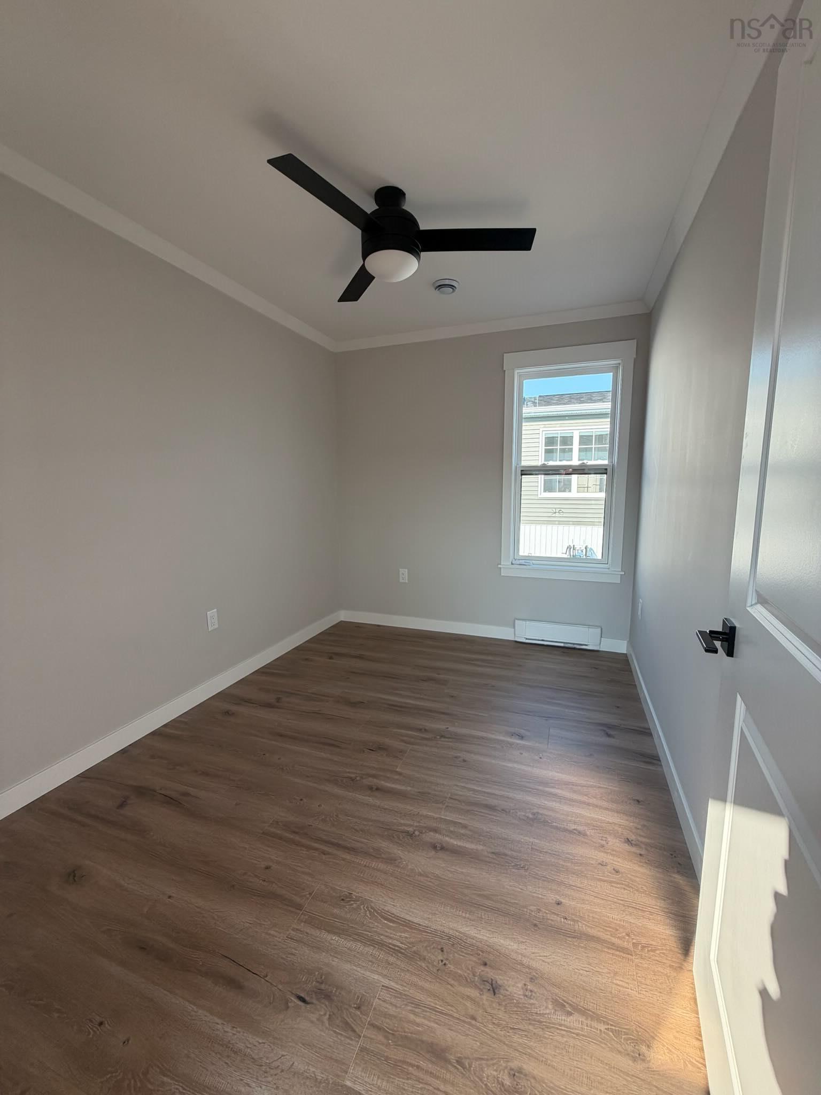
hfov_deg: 85.7
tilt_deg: -8.7
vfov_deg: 102.1
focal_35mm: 14
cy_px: 548
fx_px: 443
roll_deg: -0.6
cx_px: 410
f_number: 2.2
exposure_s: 1/138
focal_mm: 2.22
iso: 64
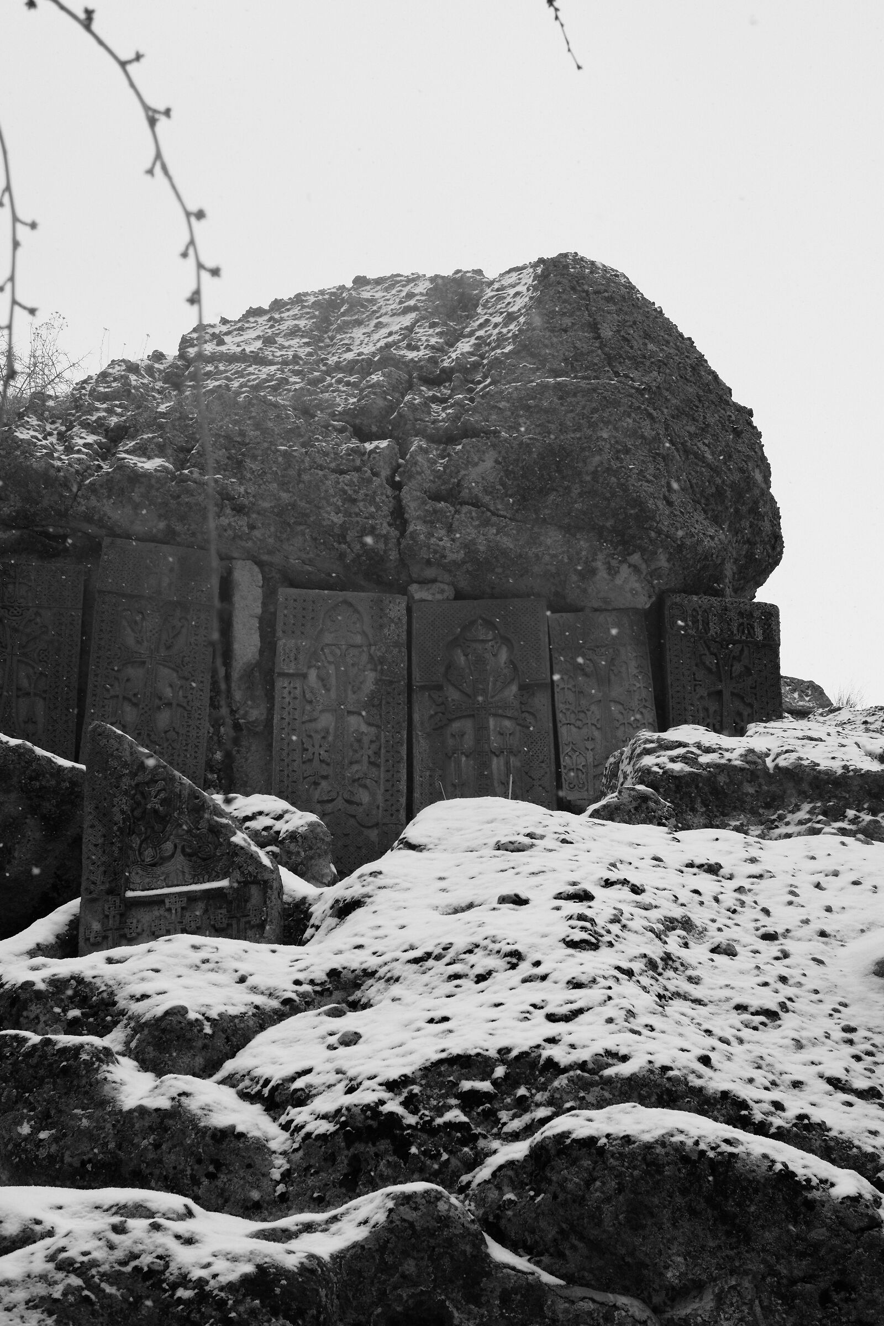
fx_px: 1952
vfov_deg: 37.5
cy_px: 663
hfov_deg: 25.5
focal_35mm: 53
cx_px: 442
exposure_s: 1/420
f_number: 6.4
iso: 800
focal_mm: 35
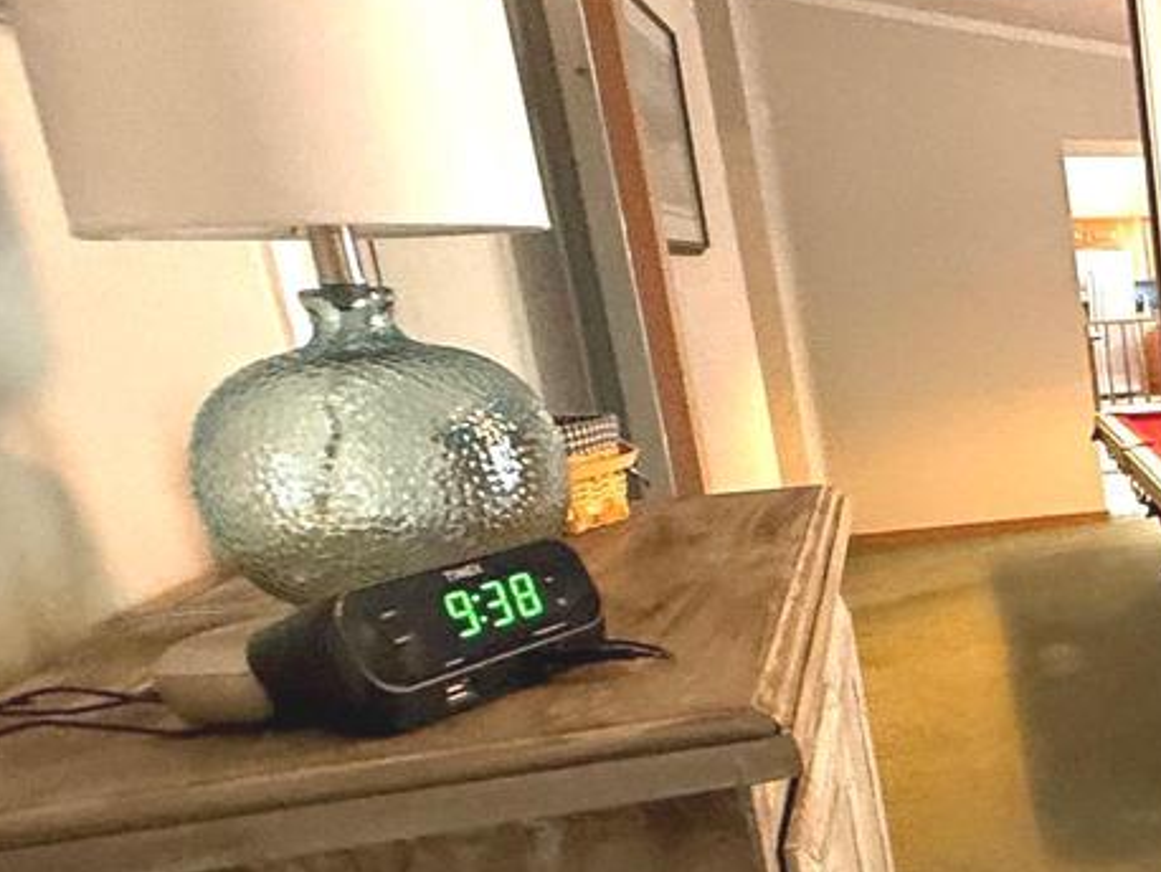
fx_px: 1477
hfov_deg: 30.0
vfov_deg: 32.5
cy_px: 606
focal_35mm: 44
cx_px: 1643
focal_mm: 2.22
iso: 400
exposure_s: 1/60
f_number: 2.2
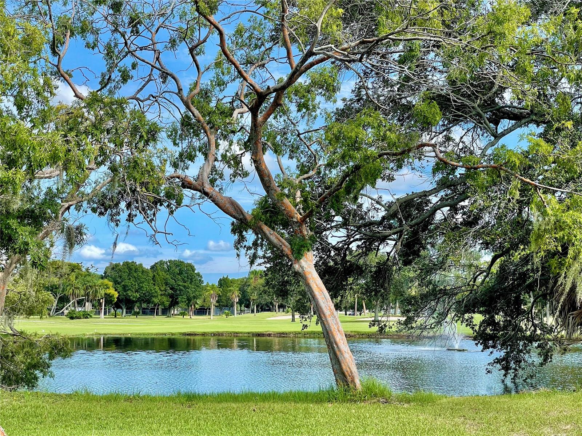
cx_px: 291
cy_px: 218
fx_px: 874
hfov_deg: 36.8
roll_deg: -0.8
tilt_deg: +7.4
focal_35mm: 52
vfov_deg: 28.0
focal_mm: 6
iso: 25
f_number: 2
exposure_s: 1/716
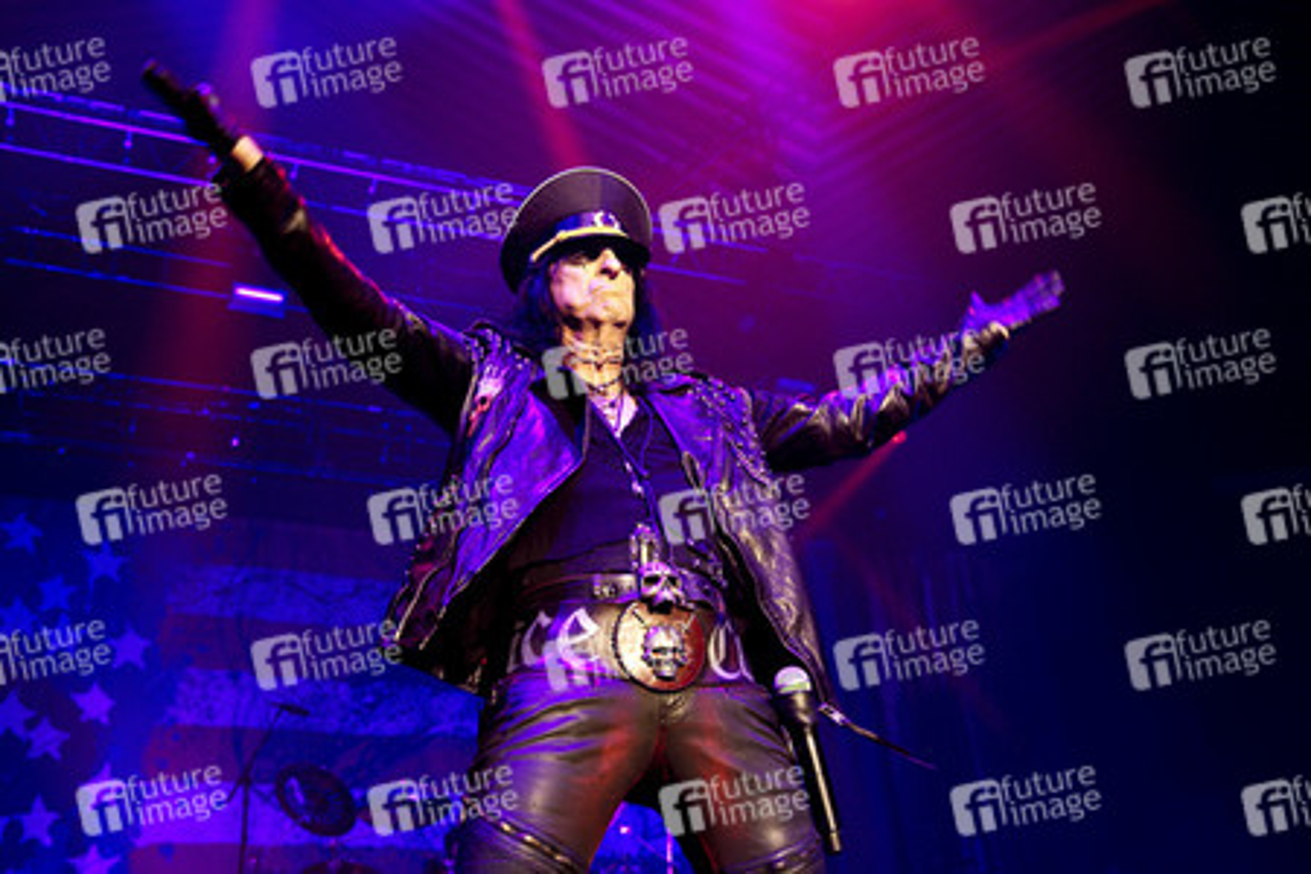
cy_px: 437
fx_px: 1238
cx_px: 656
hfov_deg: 55.8
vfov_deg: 38.9
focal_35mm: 34
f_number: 3.5
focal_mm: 34
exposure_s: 1/200
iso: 1600
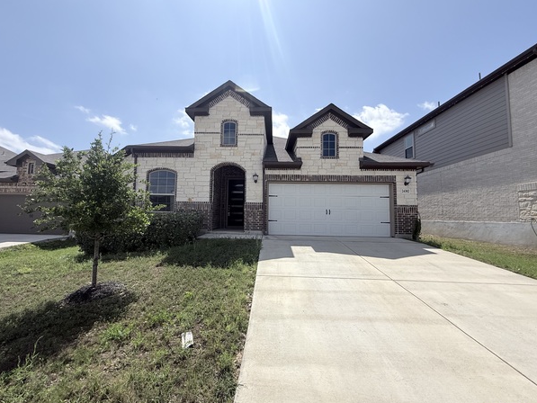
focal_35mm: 15
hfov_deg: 98.1
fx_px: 233
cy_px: 199
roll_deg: -1.2
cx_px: 256
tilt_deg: +5.6
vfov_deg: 81.8
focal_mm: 2.22
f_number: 2.2
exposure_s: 1/2841
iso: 50
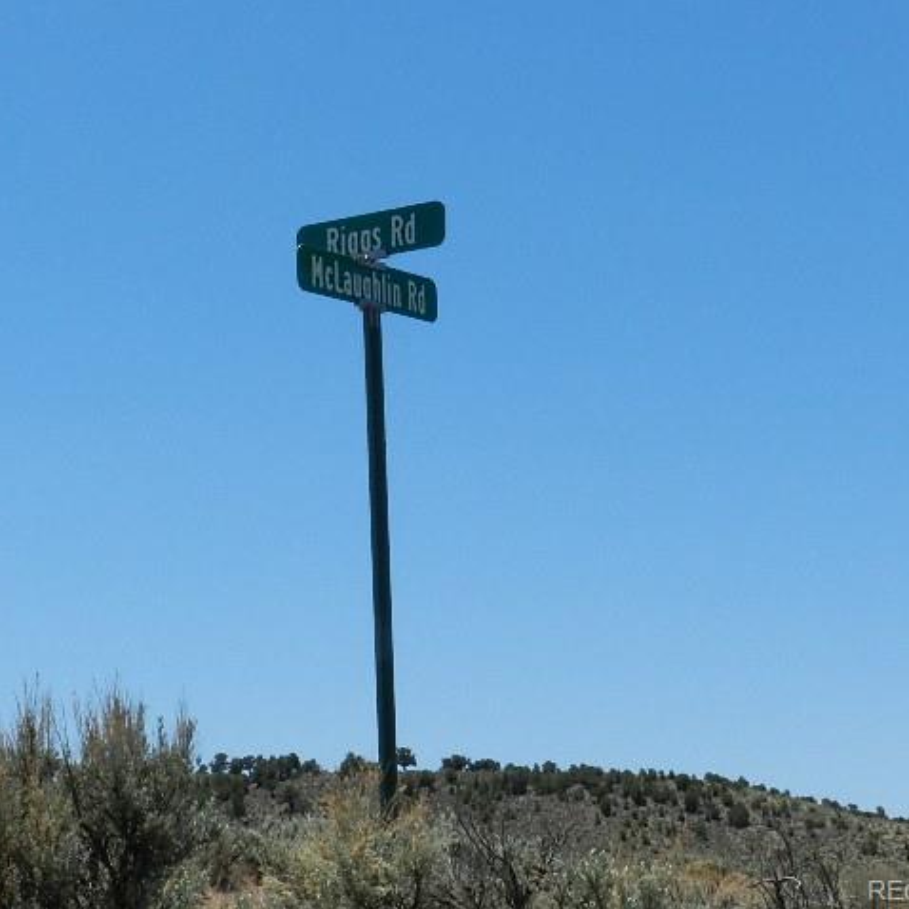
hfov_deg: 19.3
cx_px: 411
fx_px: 2674
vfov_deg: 19.3
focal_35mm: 90
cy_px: 454
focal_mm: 13.5
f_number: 4.8
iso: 160
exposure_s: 1/160
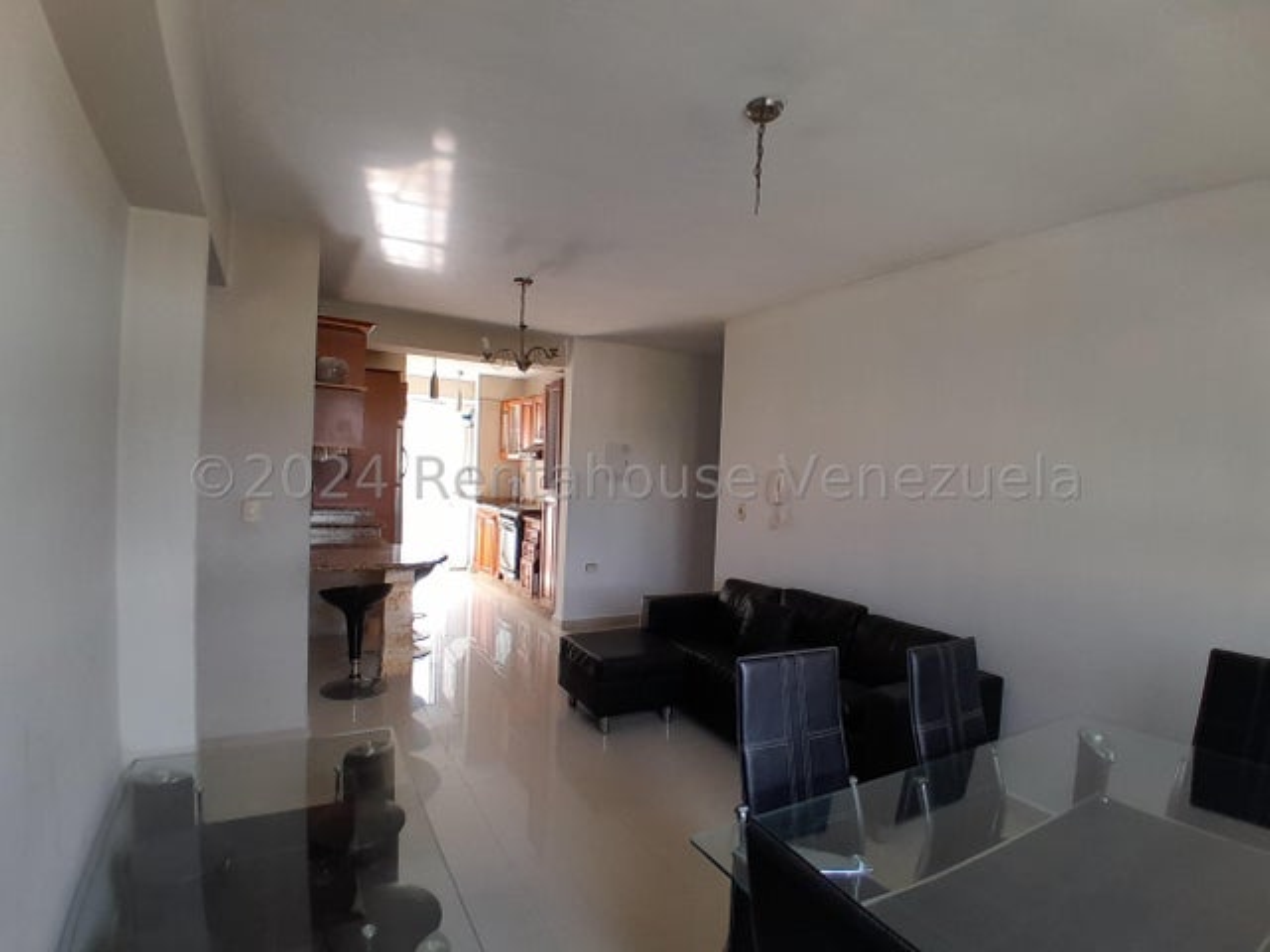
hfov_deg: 91.0
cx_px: 635
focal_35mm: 17
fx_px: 624
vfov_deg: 74.7
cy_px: 476
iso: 64
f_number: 2.2
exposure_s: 1/40
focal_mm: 1.46
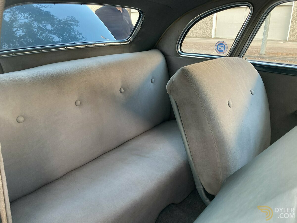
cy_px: 112
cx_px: 148
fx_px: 240
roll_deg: +0.0
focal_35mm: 28
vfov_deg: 49.7
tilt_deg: -16.7
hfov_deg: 63.4
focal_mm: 3.99
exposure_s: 1/60
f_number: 1.8
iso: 100
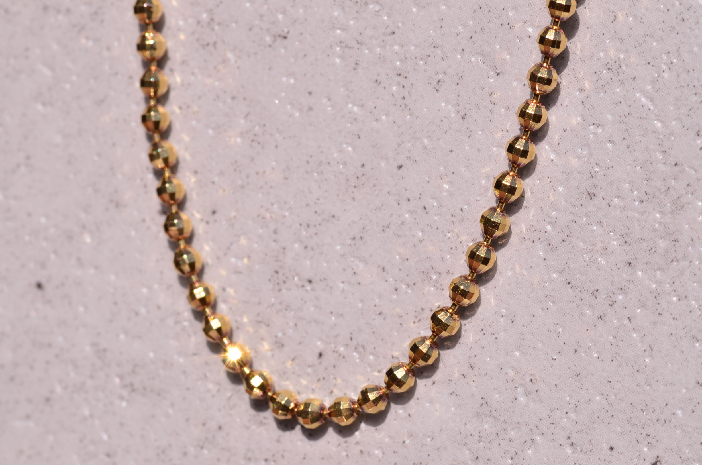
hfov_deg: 13.1
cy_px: 232
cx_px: 351
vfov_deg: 8.7
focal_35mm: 158
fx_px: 3065
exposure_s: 1/125
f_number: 22
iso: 100
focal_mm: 105
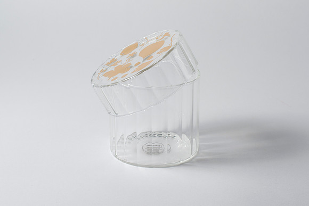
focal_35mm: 71
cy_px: 98
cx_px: 151
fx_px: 609
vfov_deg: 19.2
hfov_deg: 28.5
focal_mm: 50
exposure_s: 1/200
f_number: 16
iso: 100
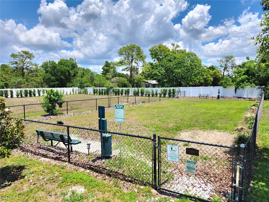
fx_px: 179
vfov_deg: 58.9
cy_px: 101
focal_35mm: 23
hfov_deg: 73.9
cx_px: 134
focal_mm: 5.4
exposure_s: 1/1250
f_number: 1.8
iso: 20
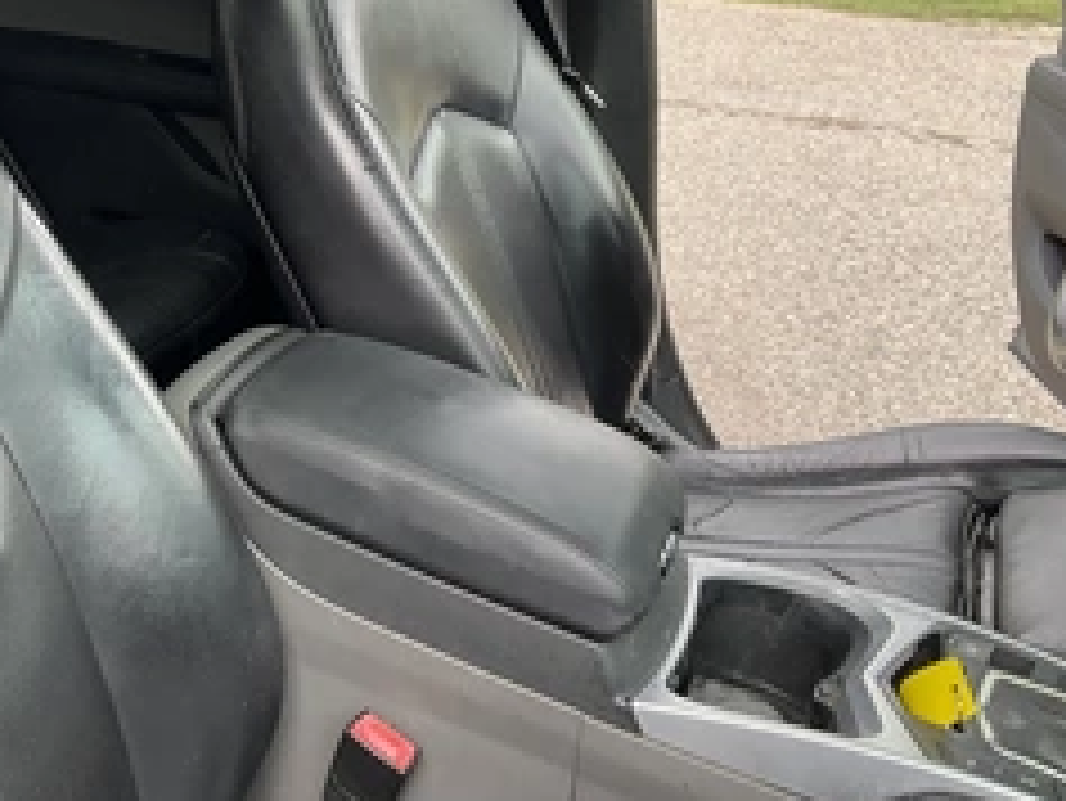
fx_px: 1510
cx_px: 324
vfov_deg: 29.3
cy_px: 202
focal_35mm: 49
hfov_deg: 38.3
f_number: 1.8
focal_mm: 3
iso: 25
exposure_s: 1/138
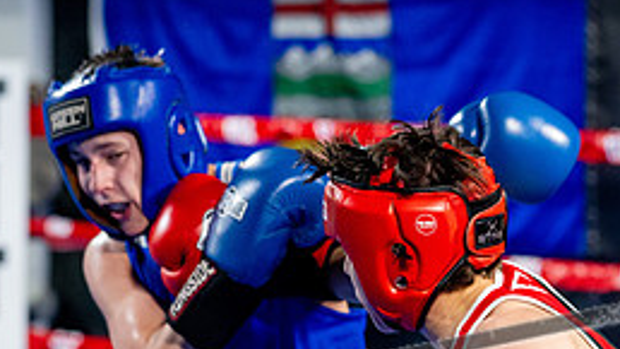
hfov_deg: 12.5
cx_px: 358
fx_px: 2827
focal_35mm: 172
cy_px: 396
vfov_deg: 7.0
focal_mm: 73
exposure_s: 1/1000
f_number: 2
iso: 4000
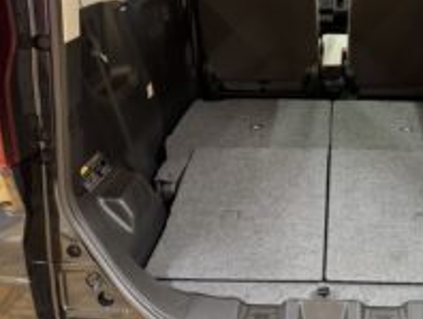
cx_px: 338
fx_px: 563
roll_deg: -0.2
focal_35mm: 46
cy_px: 89
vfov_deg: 31.2
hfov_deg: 39.6
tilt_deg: -17.4
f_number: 1.6
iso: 500
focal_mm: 5.96
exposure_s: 1/25
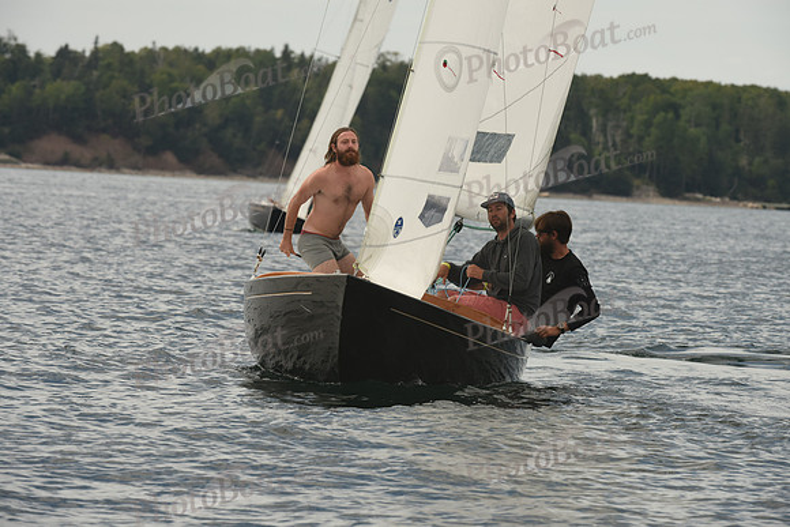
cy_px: 264
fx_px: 6585
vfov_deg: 4.6
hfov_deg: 6.9
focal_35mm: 300
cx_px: 395
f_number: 10
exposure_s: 1/640
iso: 400
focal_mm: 300
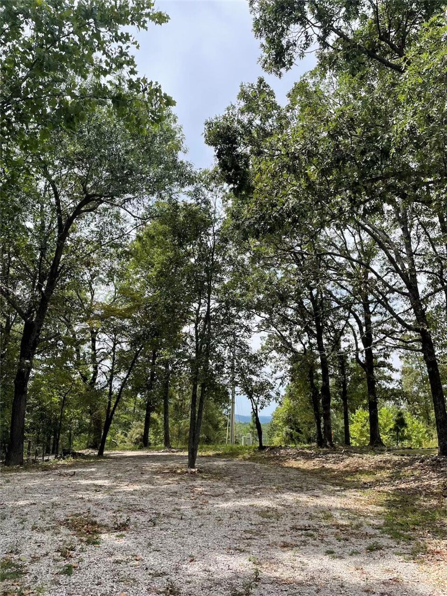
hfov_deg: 53.1
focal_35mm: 26
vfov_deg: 67.3
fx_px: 448
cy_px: 298
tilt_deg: +14.2
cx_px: 224
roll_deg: -1.6
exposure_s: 1/1795
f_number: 1.6
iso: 32
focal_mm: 4.2
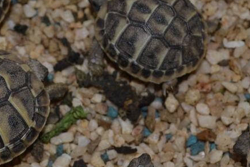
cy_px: 118
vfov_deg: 11.1
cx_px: 104
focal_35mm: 123
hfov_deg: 16.6
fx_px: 854
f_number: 5
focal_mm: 36
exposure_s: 1/60
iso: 500
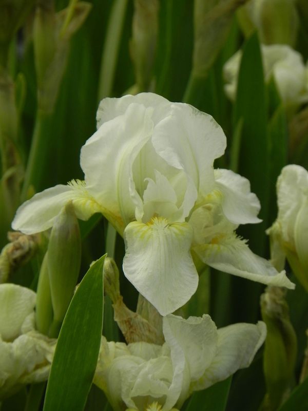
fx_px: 4473
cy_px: 206
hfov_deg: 3.9
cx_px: 154
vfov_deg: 5.3
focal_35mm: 377
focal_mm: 67.2
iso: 160
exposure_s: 1/1000
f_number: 5
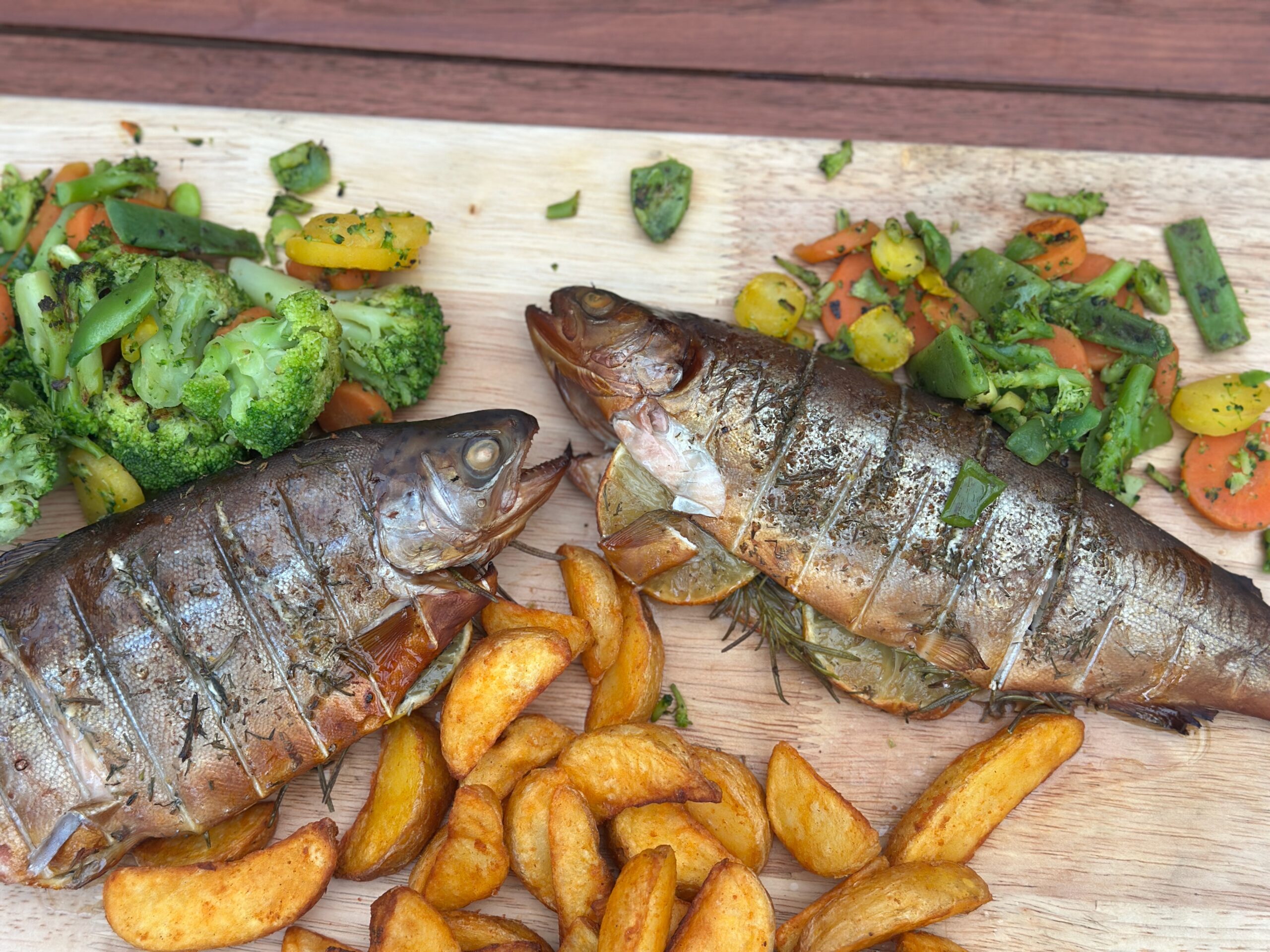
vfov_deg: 30.3
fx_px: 1761
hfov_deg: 39.7
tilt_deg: -79.7
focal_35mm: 48
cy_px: 476
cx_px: 635
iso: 80
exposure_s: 1/350
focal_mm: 6.86
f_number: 1.78
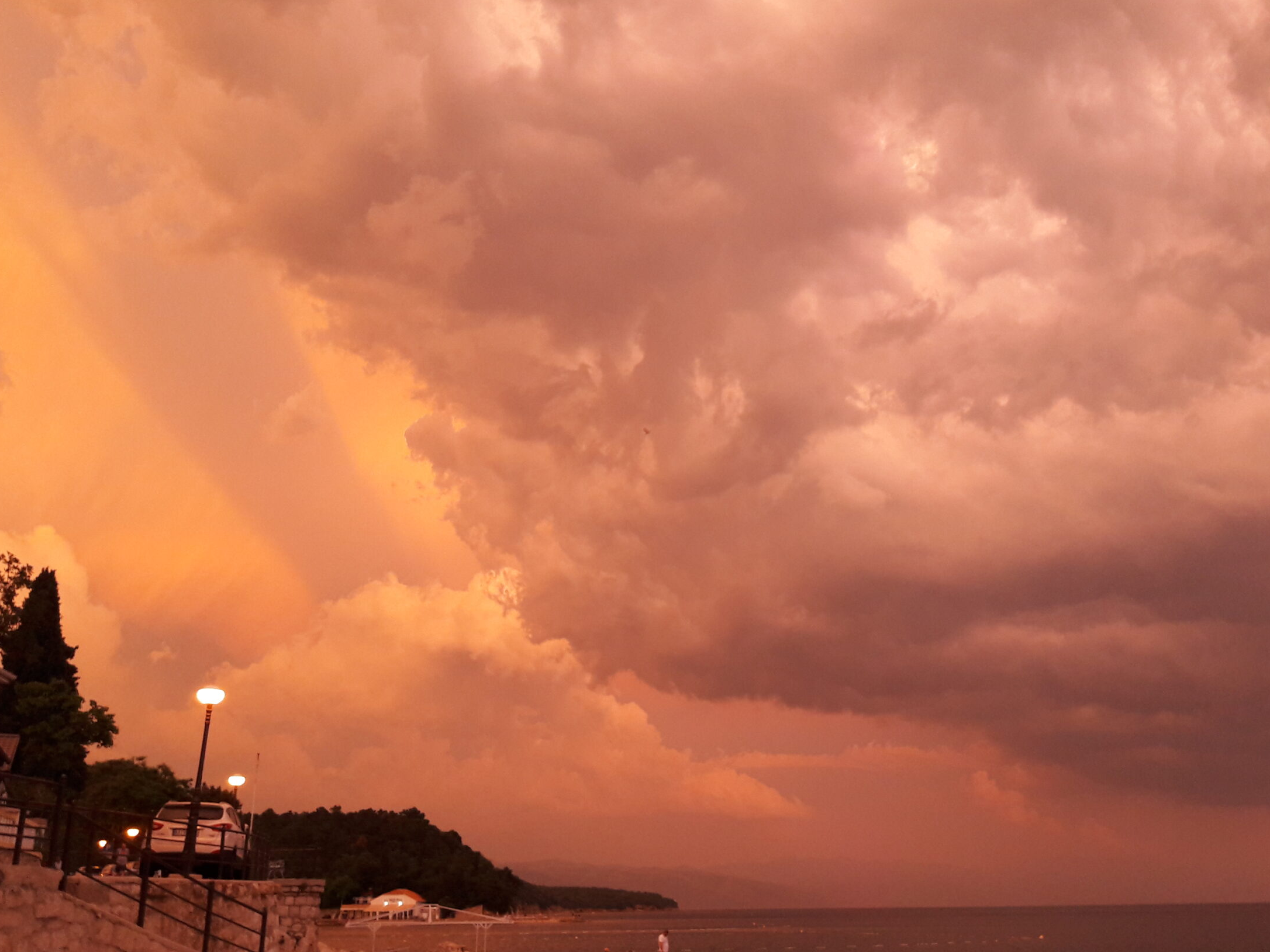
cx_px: 723
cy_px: 513
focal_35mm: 33
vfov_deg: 42.9
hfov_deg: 55.2
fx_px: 1211
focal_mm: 3.7
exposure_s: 1/33
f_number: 1.9
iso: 100
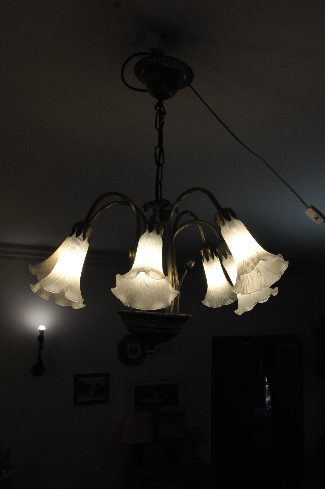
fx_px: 428
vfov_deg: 59.6
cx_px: 162
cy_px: 244
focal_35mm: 32
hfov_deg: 41.6
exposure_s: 1/125
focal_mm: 21
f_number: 11
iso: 800
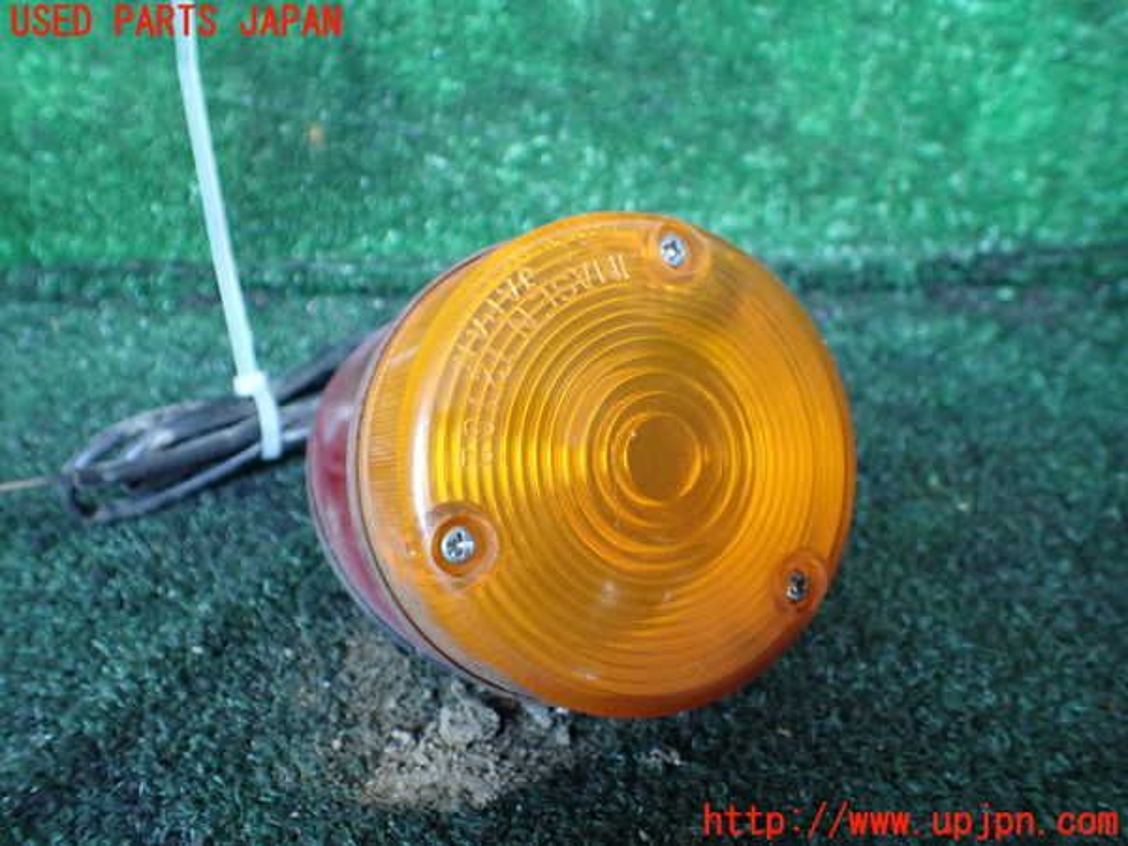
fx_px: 978
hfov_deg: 60.0
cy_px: 423
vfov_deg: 46.8
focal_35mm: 30
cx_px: 564
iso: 400
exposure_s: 1/125
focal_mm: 5.4
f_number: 2.3
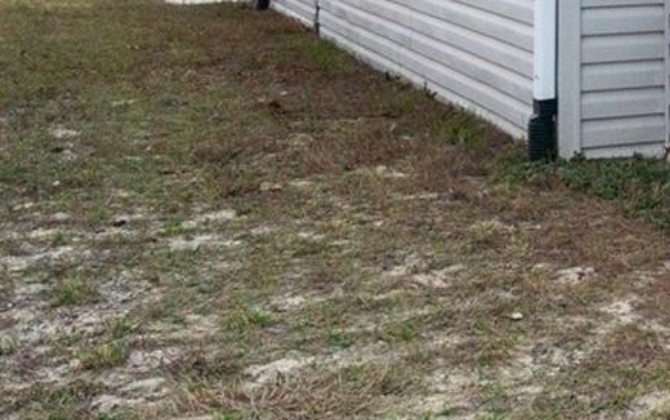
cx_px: 1157
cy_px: -128
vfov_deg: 14.6
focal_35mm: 86
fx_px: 1571
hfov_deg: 19.1
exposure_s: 1/800
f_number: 8
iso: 400
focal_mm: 23
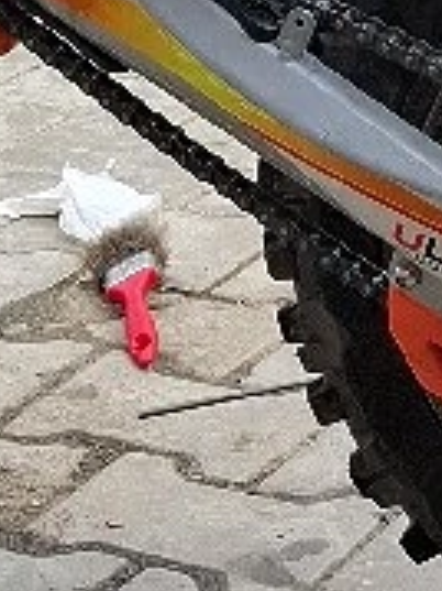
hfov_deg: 8.6
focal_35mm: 171
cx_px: -63
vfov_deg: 11.5
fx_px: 2915
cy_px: 71
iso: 50
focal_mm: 5.54
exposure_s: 1/769
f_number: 1.8
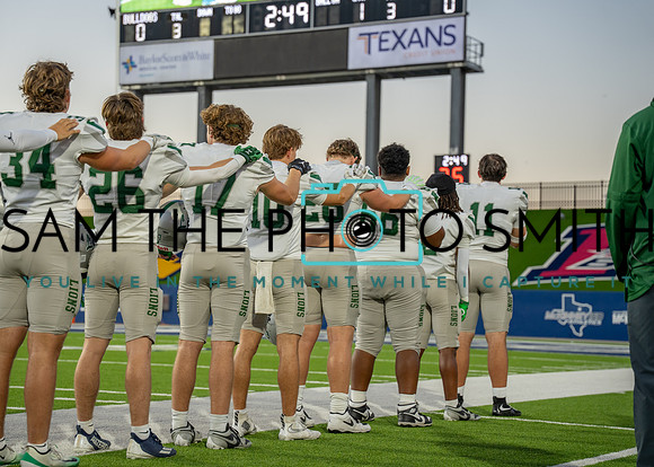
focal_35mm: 79
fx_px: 1461
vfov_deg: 18.1
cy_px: 219
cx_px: 279
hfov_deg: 25.2
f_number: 2.8
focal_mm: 70
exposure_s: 1/500
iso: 500
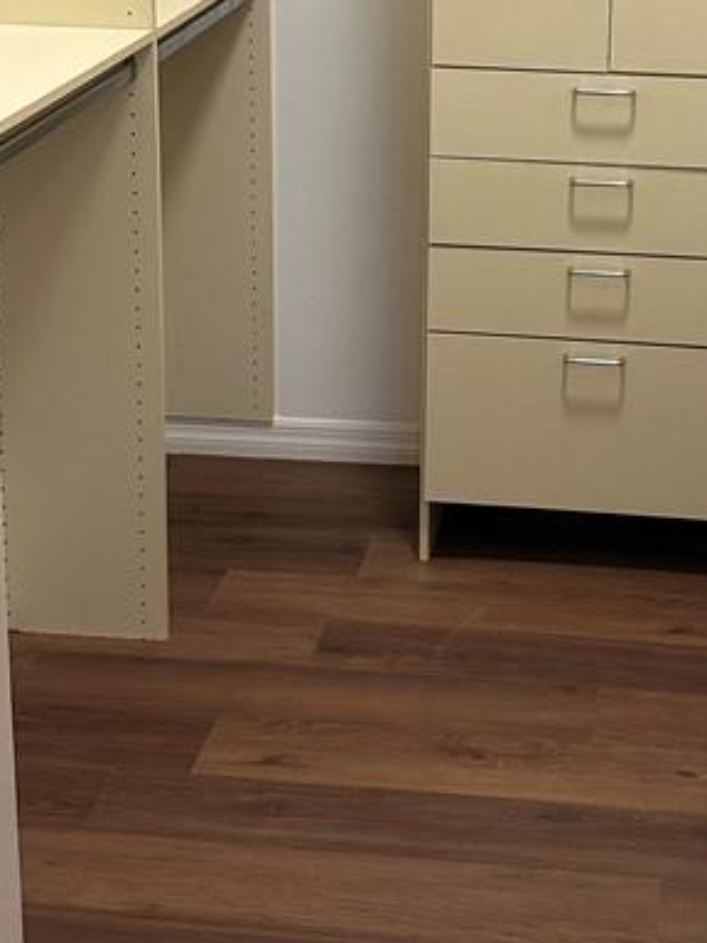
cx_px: 538
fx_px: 1743
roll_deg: -1.6
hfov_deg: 22.7
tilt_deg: -13.0
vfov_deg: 28.9
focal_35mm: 64
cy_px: 74
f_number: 1.78
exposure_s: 1/120
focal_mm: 6.86
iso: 200
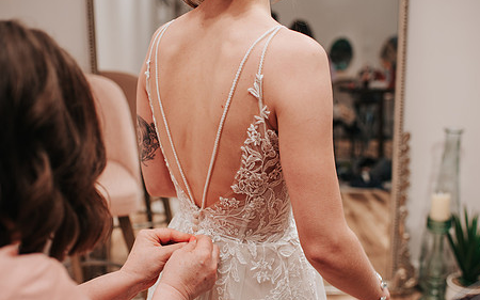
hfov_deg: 43.5
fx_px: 602
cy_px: 194
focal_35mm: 46
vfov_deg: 27.8
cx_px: 250
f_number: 2.8
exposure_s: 1/125
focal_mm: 35
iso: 250
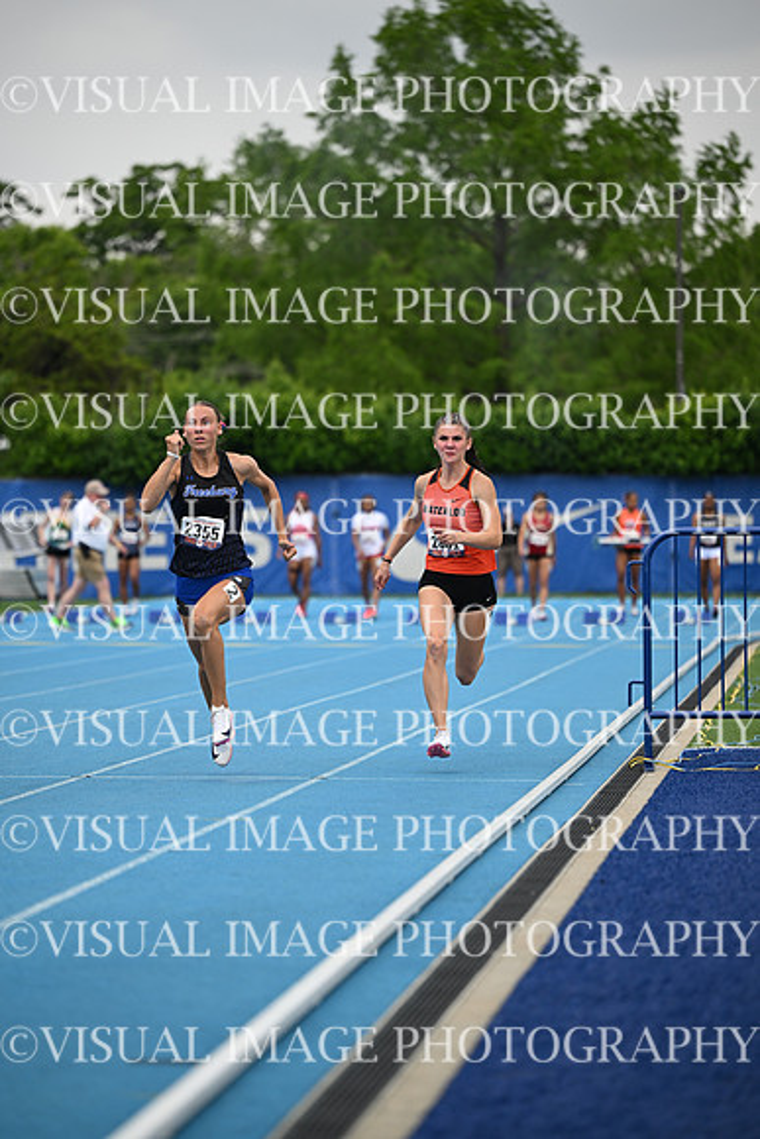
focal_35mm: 140
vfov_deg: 14.7
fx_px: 4430
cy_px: 570
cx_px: 380
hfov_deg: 9.8
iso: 250
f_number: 2.8
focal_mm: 140
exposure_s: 1/3200
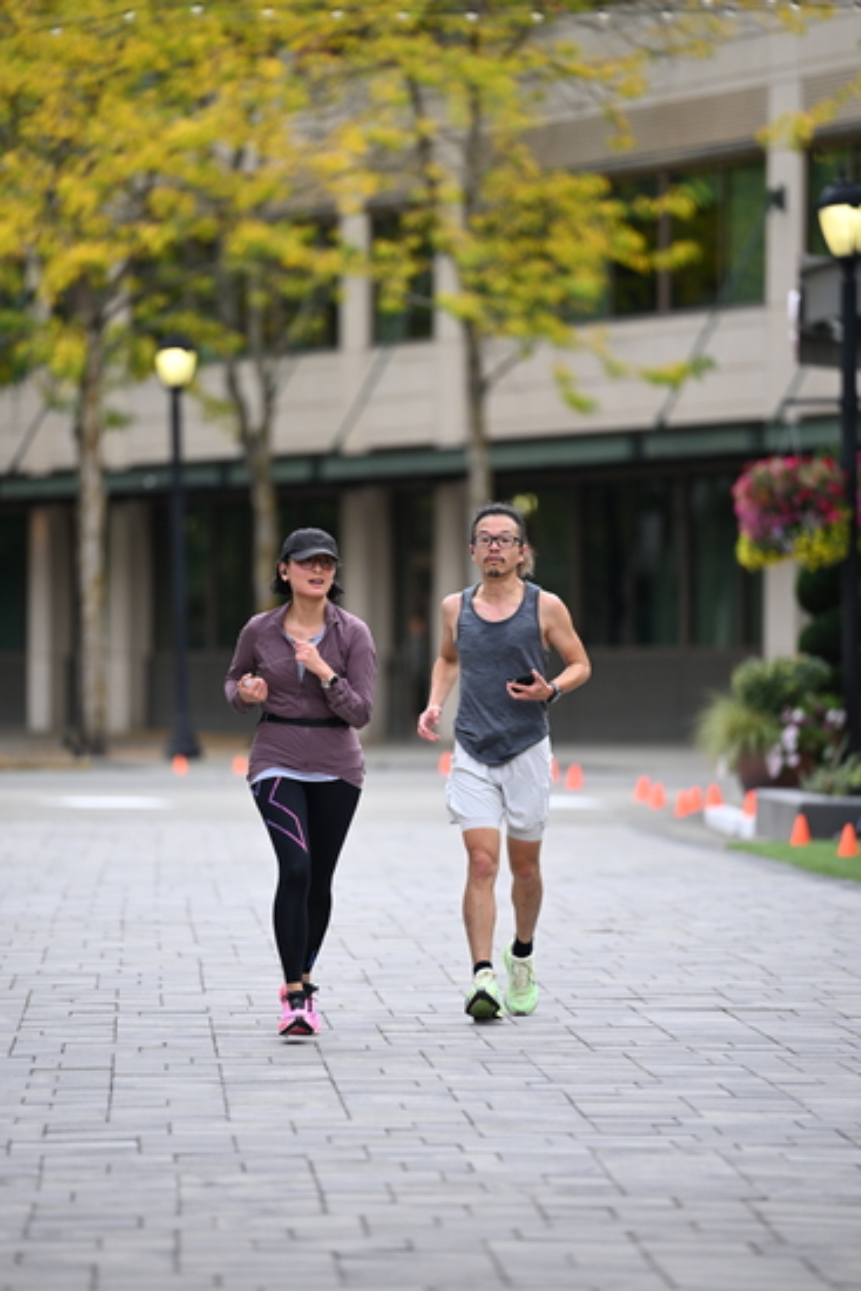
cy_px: 646
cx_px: 430
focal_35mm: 200
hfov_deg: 6.9
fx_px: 7170
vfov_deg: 10.3
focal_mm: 200
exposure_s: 1/2000
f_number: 2.8
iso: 640
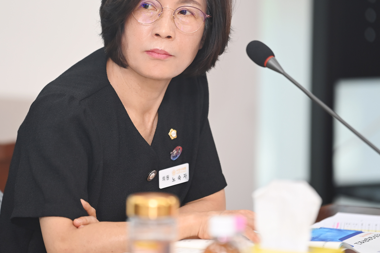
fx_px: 2860
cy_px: 84
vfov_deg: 5.1
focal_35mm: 271
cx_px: 162
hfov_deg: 7.6
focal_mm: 185
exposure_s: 1/250
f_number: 2.8
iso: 500
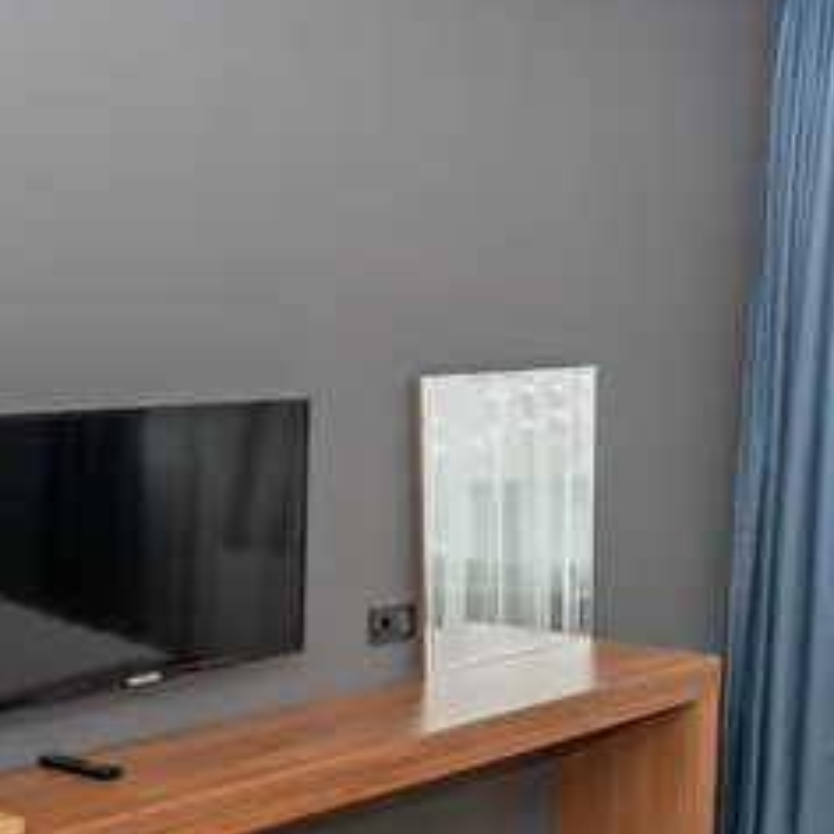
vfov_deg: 22.3
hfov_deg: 24.5
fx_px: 1908
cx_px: 558
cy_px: 1057
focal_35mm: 70
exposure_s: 1/20
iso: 100
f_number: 4
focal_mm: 16
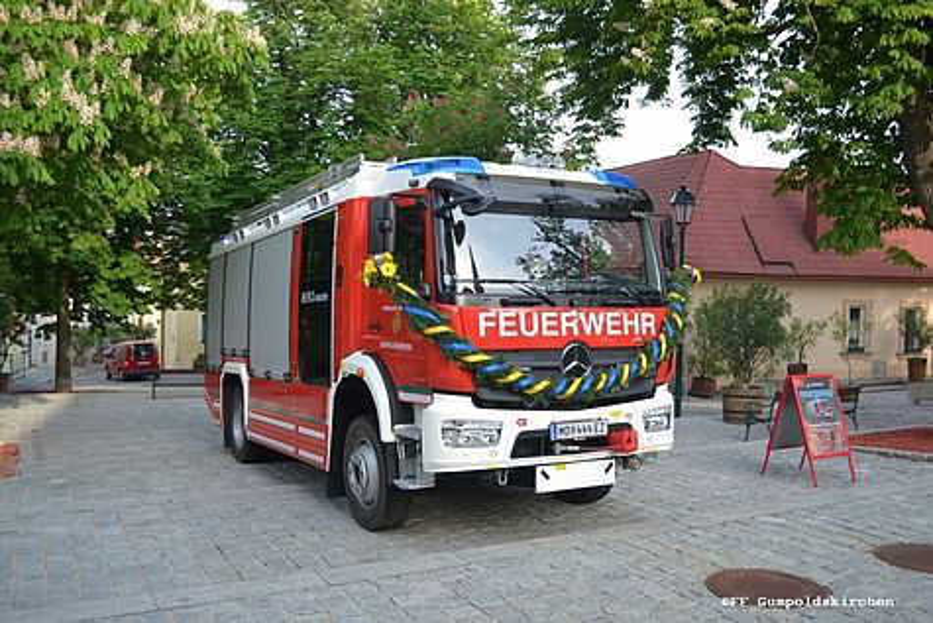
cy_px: 312
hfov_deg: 57.2
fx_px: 855
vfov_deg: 40.0
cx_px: 466
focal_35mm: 33
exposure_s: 1/200
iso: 100
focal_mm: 22
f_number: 3.8
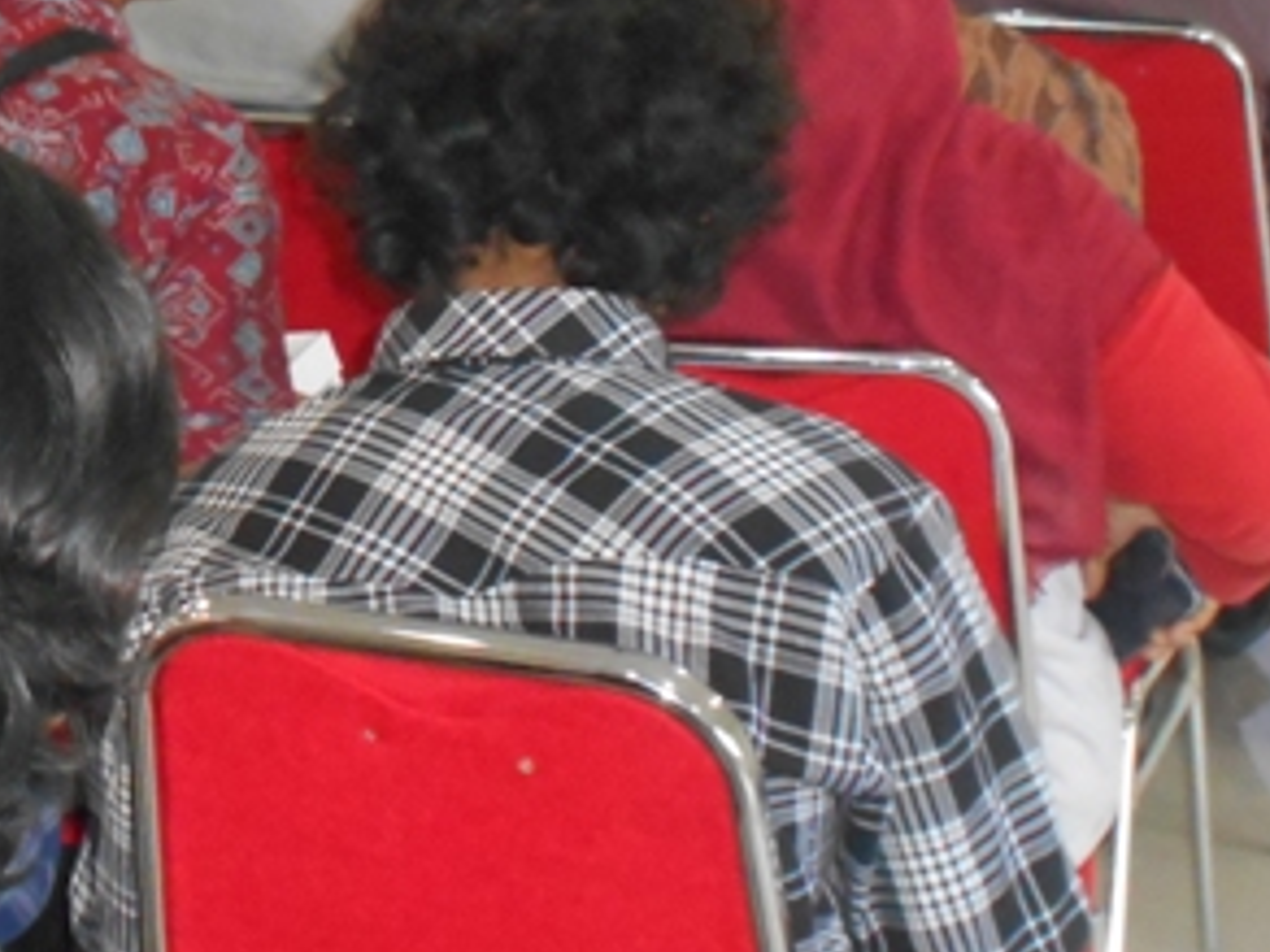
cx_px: 35
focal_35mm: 107
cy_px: -26
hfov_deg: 18.0
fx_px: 3926
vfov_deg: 13.6
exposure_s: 1/30
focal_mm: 6.7
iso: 640
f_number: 3.9
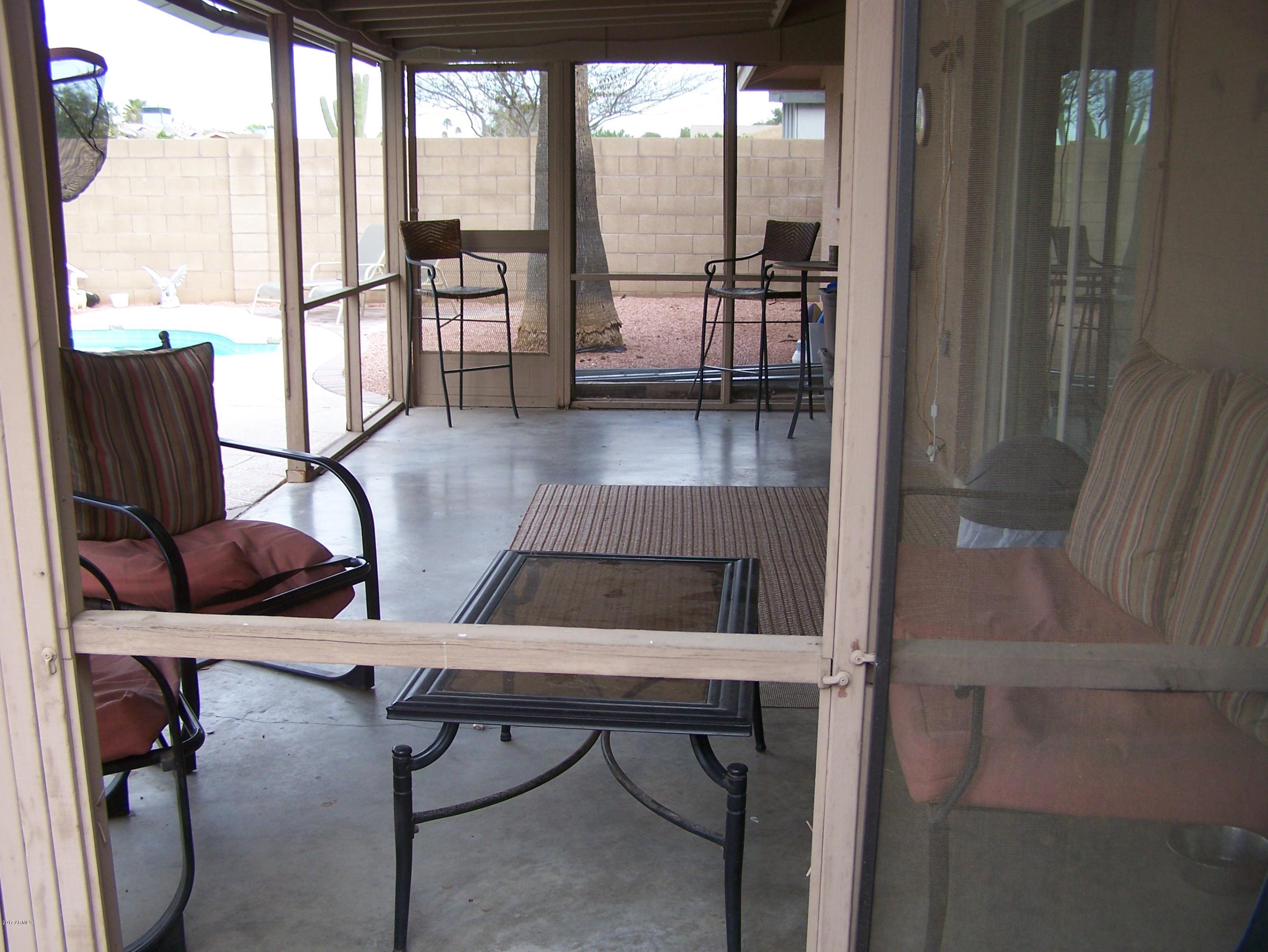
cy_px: 476
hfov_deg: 48.9
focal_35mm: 38
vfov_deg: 37.8
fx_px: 1393
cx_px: 634
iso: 80
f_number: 2.8
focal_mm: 6.3
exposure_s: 1/100
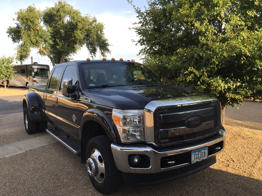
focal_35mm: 29
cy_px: 98
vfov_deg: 48.2
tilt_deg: -4.5
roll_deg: +0.0
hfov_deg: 61.7
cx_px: 131
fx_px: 219
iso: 32
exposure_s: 1/501
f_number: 2.2
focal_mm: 4.15
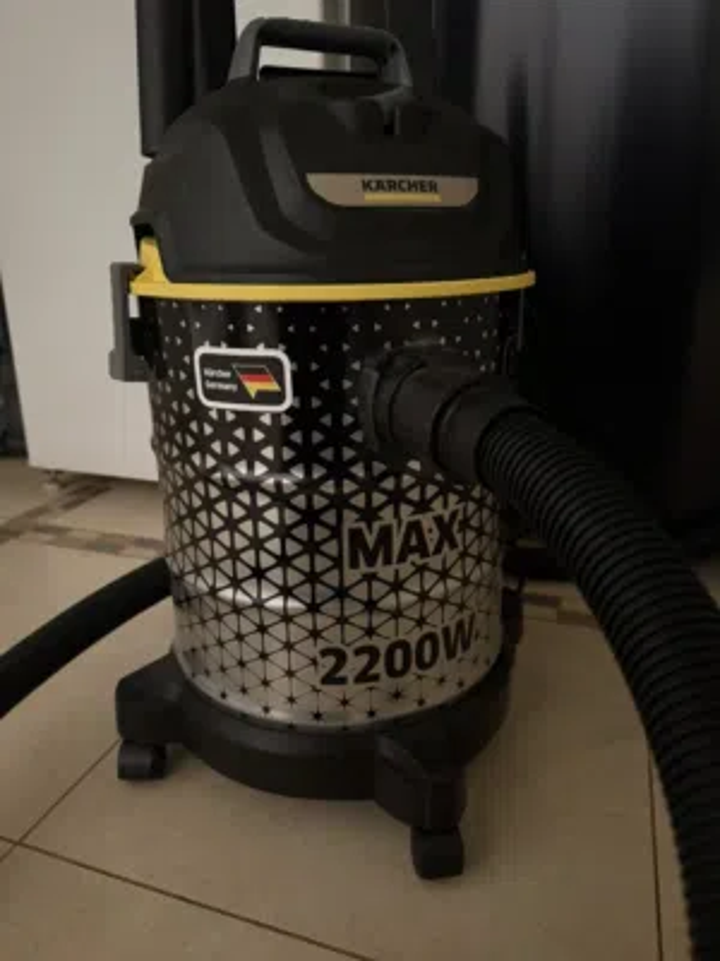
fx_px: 666
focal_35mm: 24
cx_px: 360
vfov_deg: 71.6
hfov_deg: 56.8
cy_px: 480
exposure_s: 1/28
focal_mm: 6.76
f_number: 1.78
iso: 1600
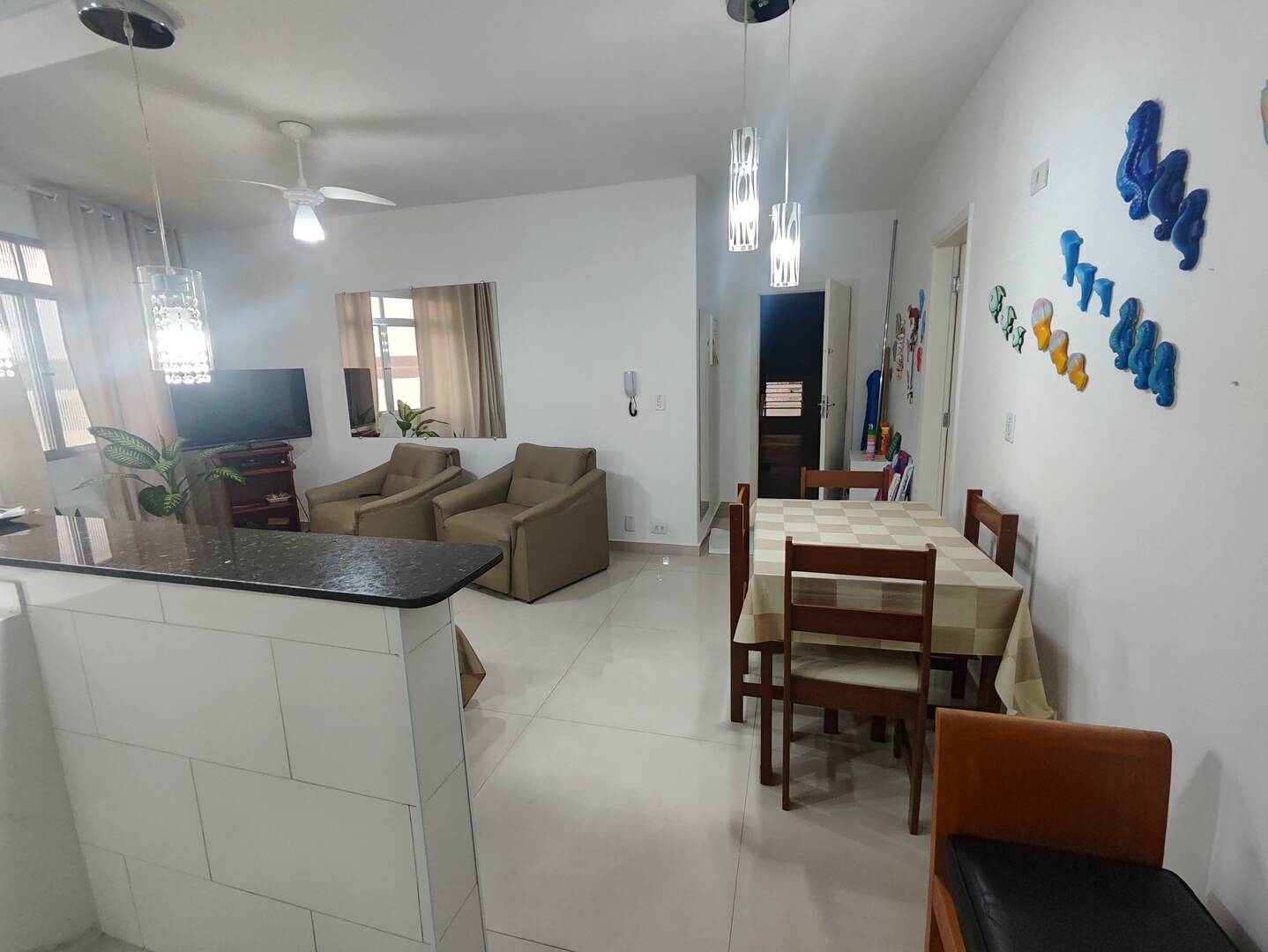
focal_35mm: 16
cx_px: 634
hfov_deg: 94.5
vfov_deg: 78.2
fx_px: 586
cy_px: 476
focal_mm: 1.65
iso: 165
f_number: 2.2
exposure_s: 1/60
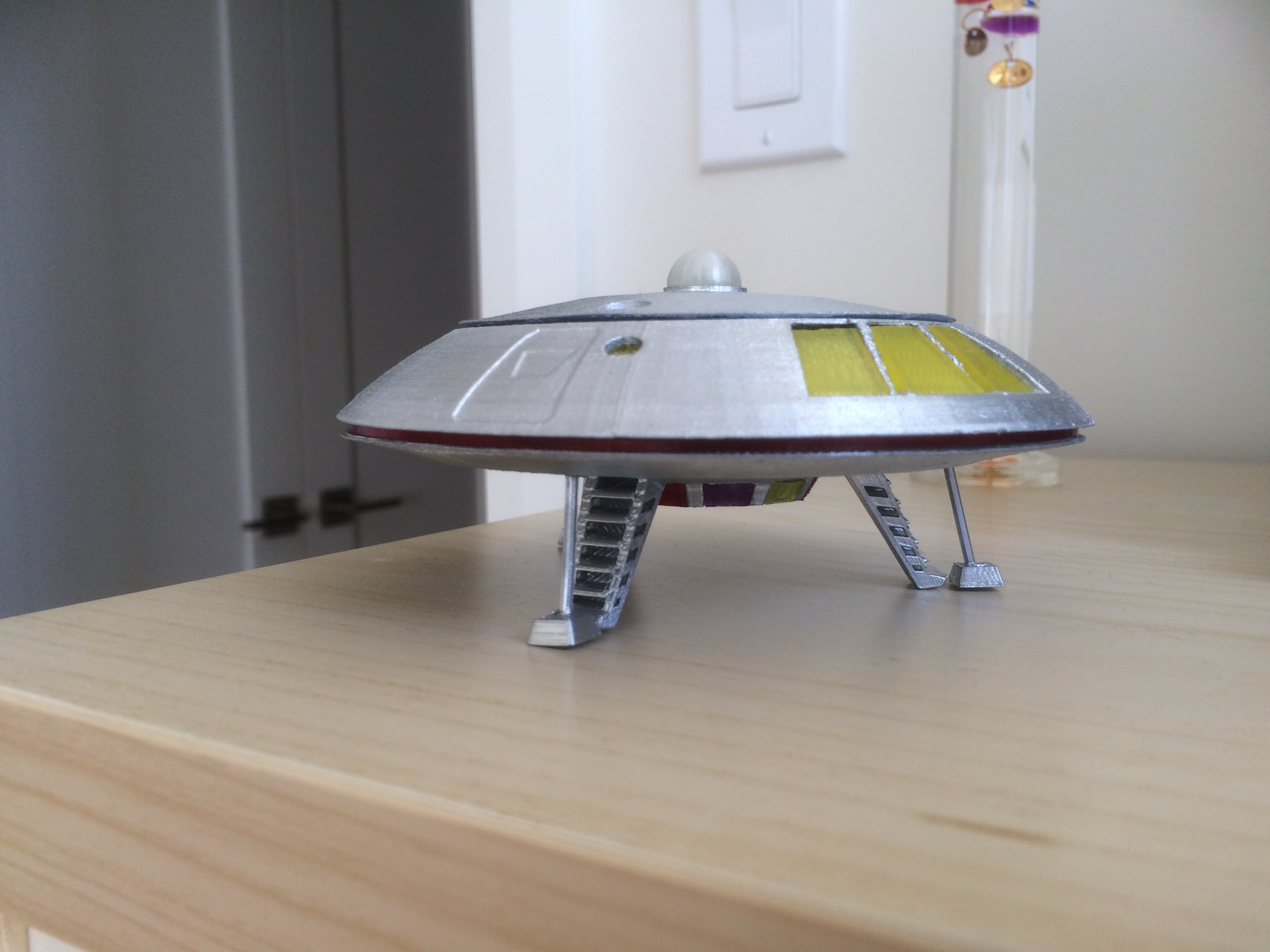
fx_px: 1064
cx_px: 635
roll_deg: +2.5
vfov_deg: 48.2
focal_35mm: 29
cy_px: 476
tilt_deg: -5.0
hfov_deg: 61.7
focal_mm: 4.15
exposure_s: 1/60
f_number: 2.2
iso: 40
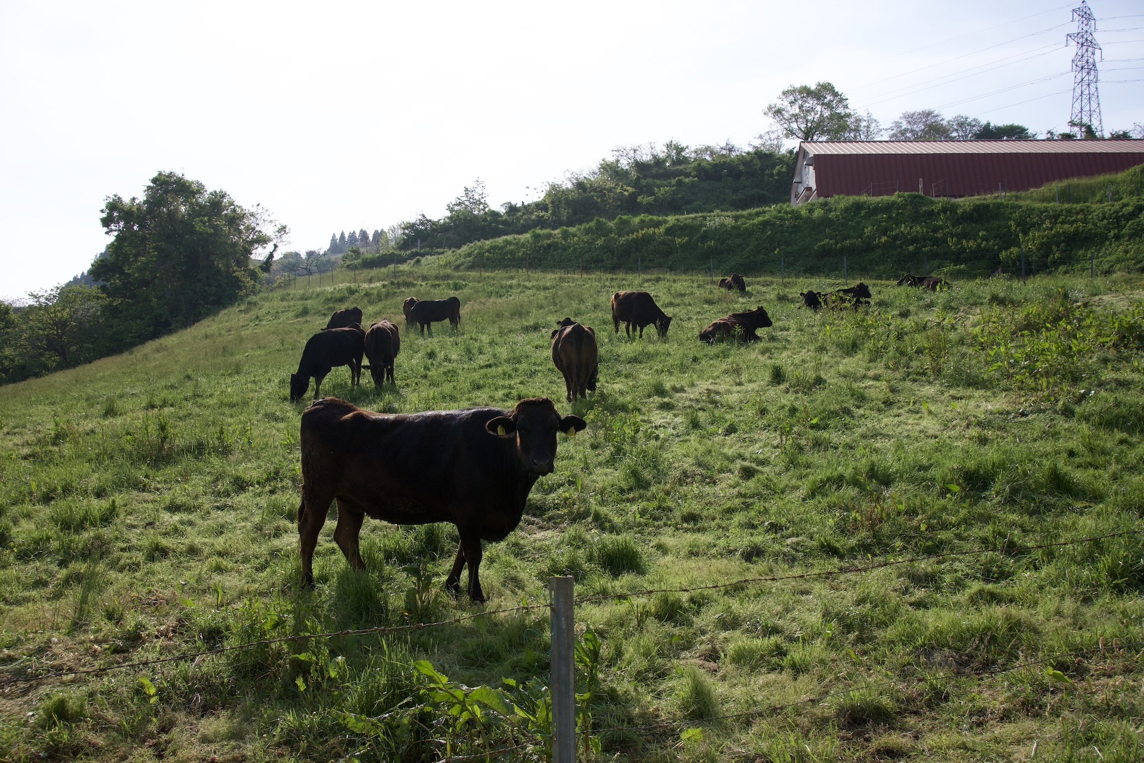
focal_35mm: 36
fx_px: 1144
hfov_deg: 53.1
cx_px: 572
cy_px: 382
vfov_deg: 36.9
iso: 200
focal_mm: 24
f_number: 7.1
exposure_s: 1/640
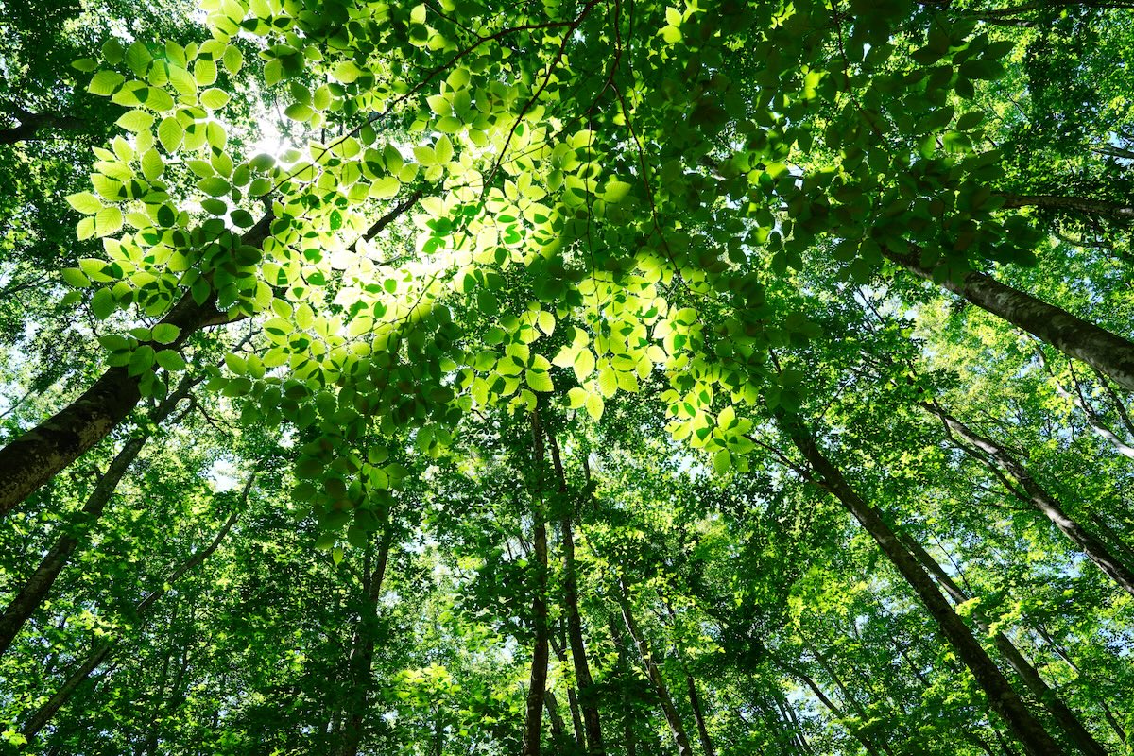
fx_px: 756
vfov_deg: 53.1
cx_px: 567
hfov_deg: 73.7
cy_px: 378
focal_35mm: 24
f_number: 8
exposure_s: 1/80
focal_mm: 24
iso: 200
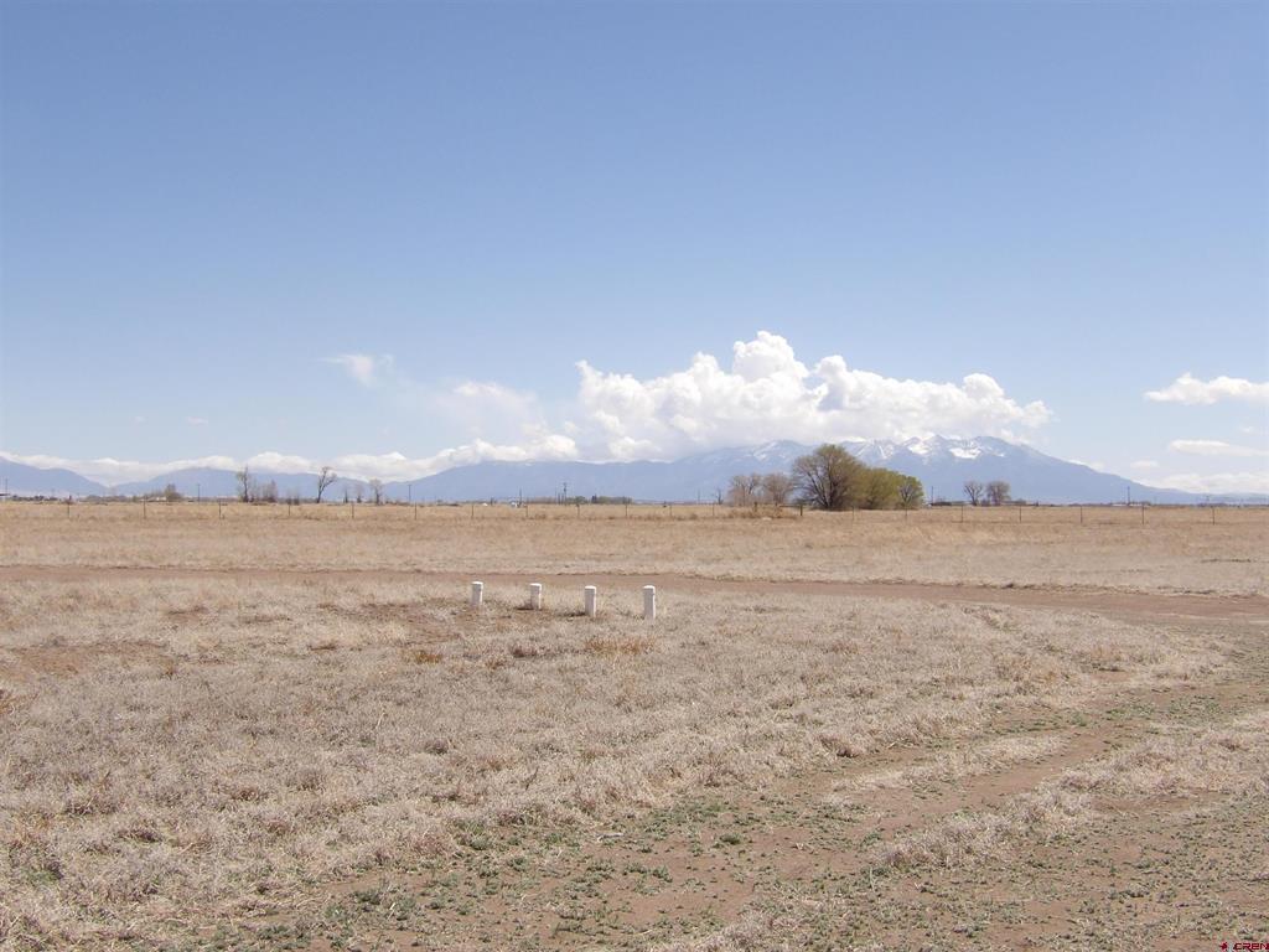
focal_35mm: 46
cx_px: 634
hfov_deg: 41.2
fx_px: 1686
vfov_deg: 31.5
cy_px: 476
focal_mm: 8.2
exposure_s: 1/288
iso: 100
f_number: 7.6
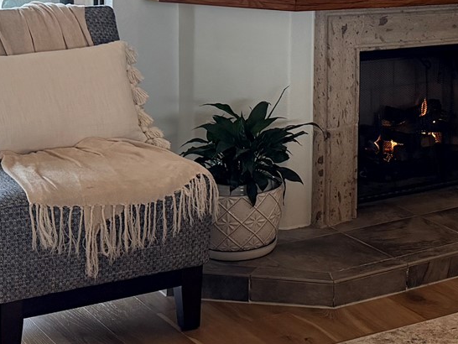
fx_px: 1191
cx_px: 548
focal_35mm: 90
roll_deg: -2.6
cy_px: 37
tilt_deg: -8.6
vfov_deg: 16.2
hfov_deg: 20.4
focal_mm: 6.76
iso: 200
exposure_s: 1/120
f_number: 1.78
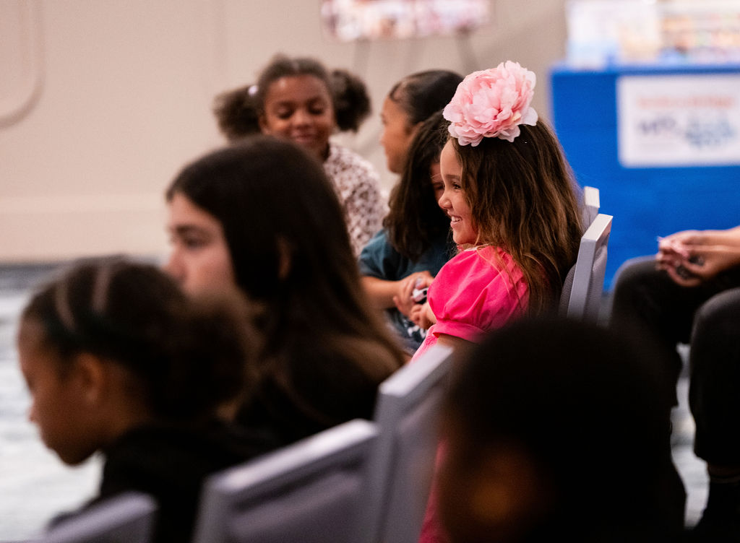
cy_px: 248
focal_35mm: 180
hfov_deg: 11.1
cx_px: 442
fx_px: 3810
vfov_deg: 8.2
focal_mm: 155
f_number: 2.8
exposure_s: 1/100
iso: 2500
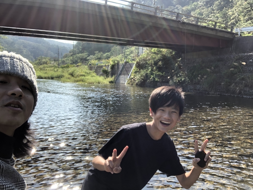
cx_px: 126
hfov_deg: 56.8
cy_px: 95
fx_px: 234
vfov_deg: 44.2
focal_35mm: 32
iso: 20
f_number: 2.2
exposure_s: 1/255
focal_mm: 2.87
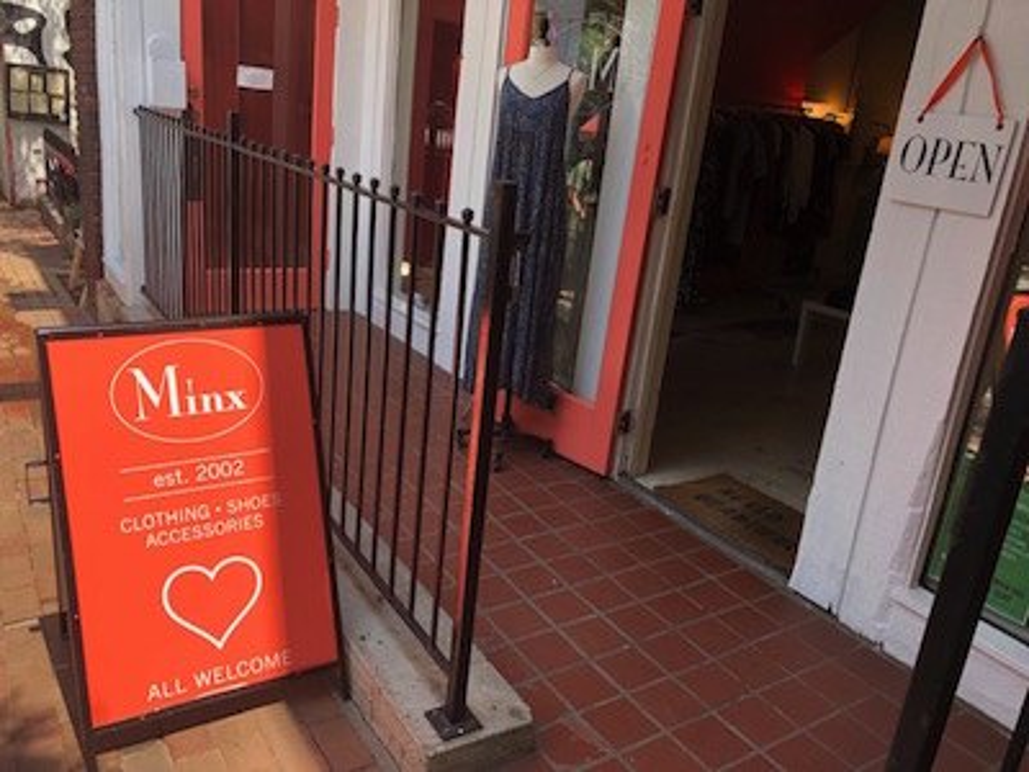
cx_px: 514
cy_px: 386
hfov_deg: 63.4
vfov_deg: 49.7
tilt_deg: -18.2
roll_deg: -6.0
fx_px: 832
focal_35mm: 28
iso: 20
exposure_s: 1/302
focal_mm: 3.99
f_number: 1.8
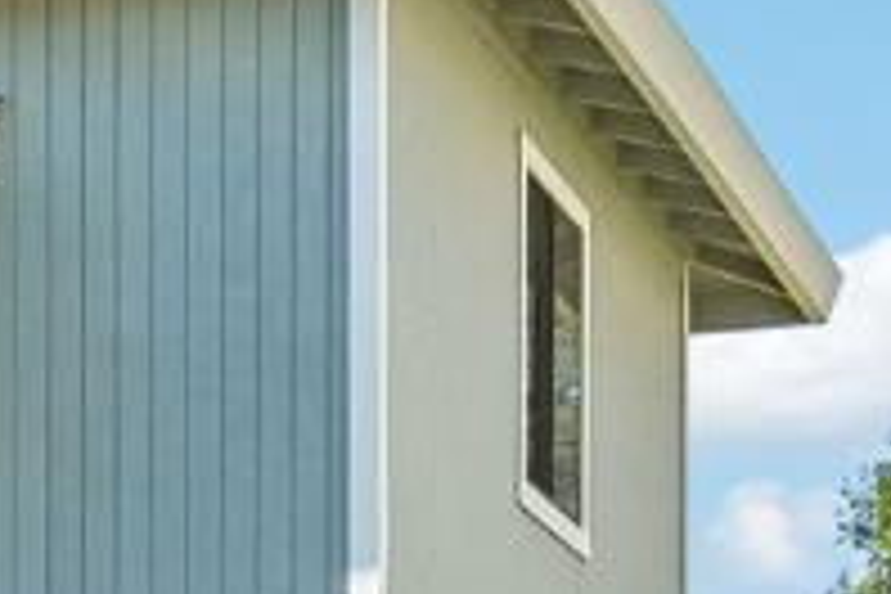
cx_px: -1408
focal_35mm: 220
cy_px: 1357
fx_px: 5445
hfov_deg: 8.4
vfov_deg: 6.0
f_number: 8
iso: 400
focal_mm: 29
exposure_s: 1/500
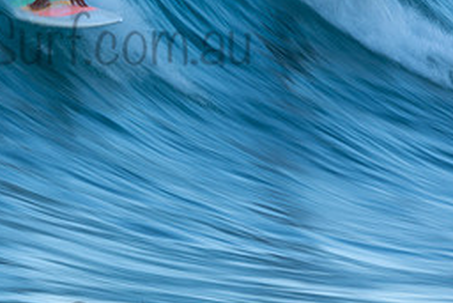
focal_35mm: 1696
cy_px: 24
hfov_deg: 1.2
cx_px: 64
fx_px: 21352
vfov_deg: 0.8
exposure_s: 1/20
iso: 100
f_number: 18
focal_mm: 500
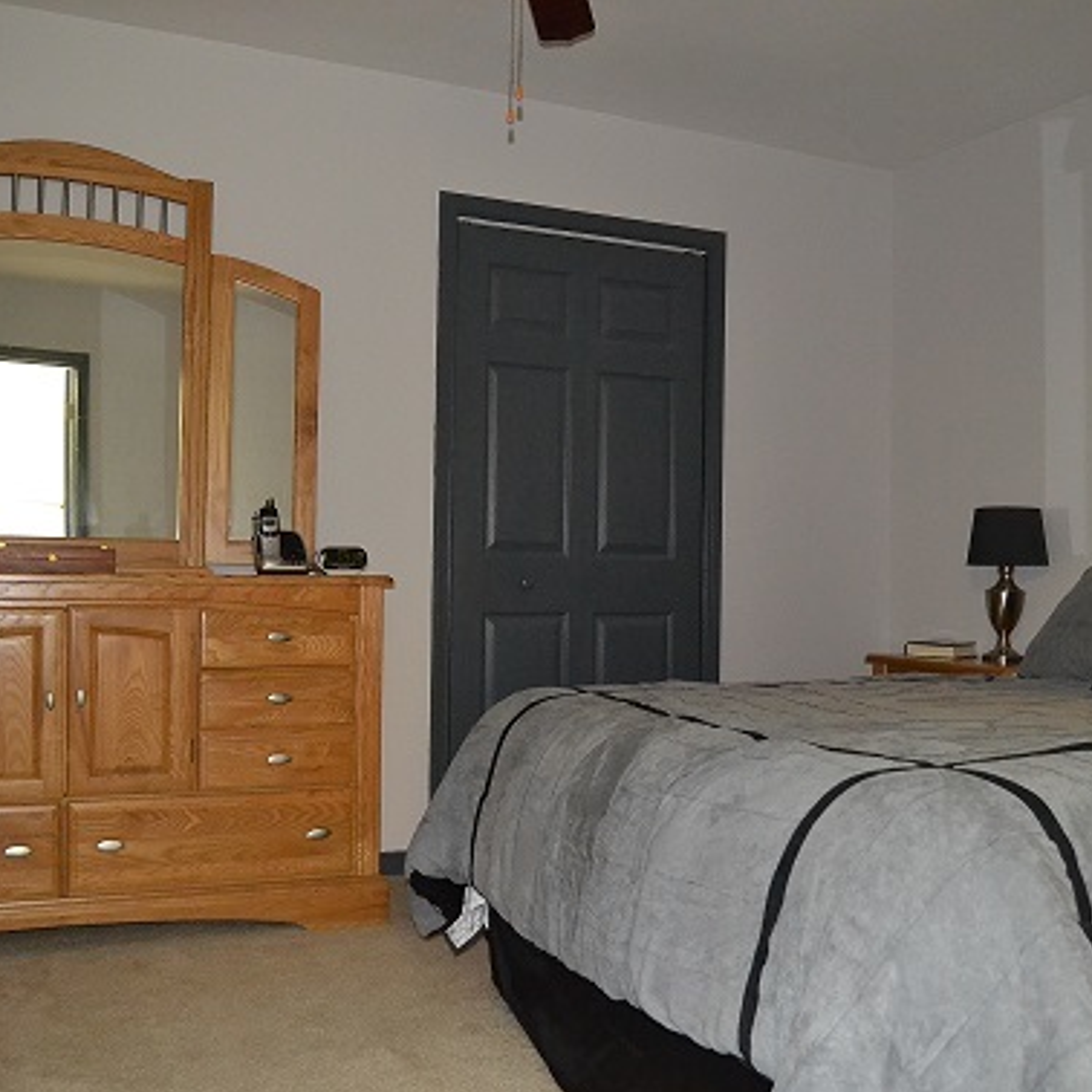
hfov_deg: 47.2
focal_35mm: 35
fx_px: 1249
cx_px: 569
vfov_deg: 47.2
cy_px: 549
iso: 3200
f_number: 3.5
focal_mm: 18
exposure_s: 1/60
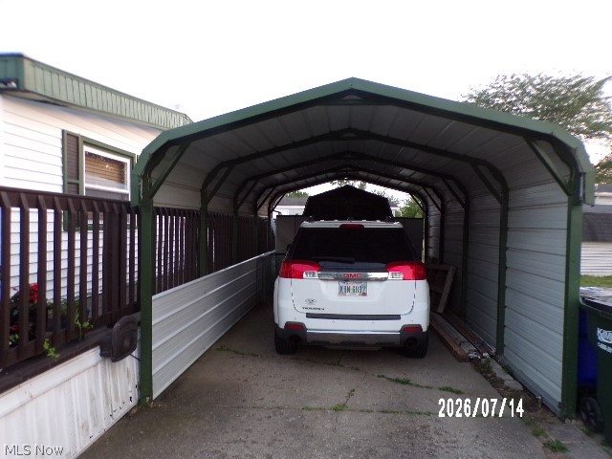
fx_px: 424
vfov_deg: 56.8
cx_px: 306
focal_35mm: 24
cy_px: 230
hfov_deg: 71.6
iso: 200
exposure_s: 1/25
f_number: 3
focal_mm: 4.3
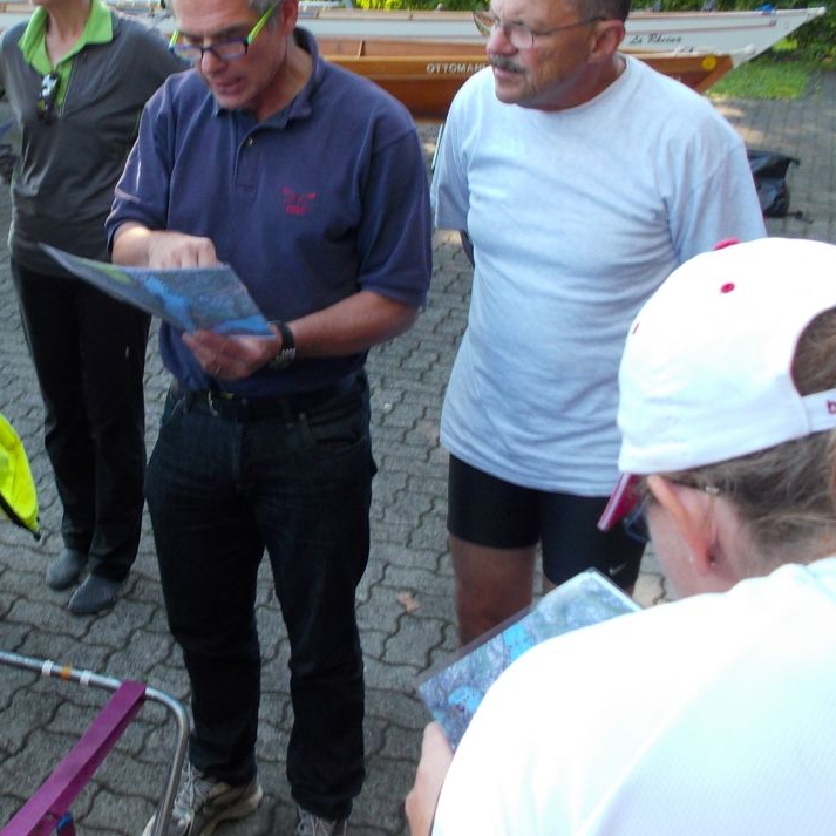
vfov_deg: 36.7
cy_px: 353
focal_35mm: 46
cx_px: 125
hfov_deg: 35.2
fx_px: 1257
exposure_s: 1/40
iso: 80
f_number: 3.3
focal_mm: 4.1
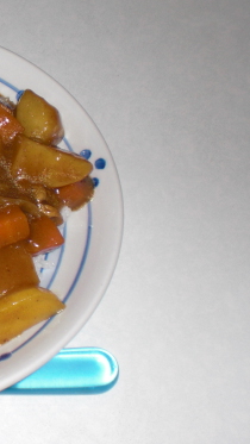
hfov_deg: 15.8
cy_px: 160
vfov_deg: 29.6
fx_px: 836
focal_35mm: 71
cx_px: -114
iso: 64
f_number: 3.1
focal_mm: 6.3
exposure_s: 1/60
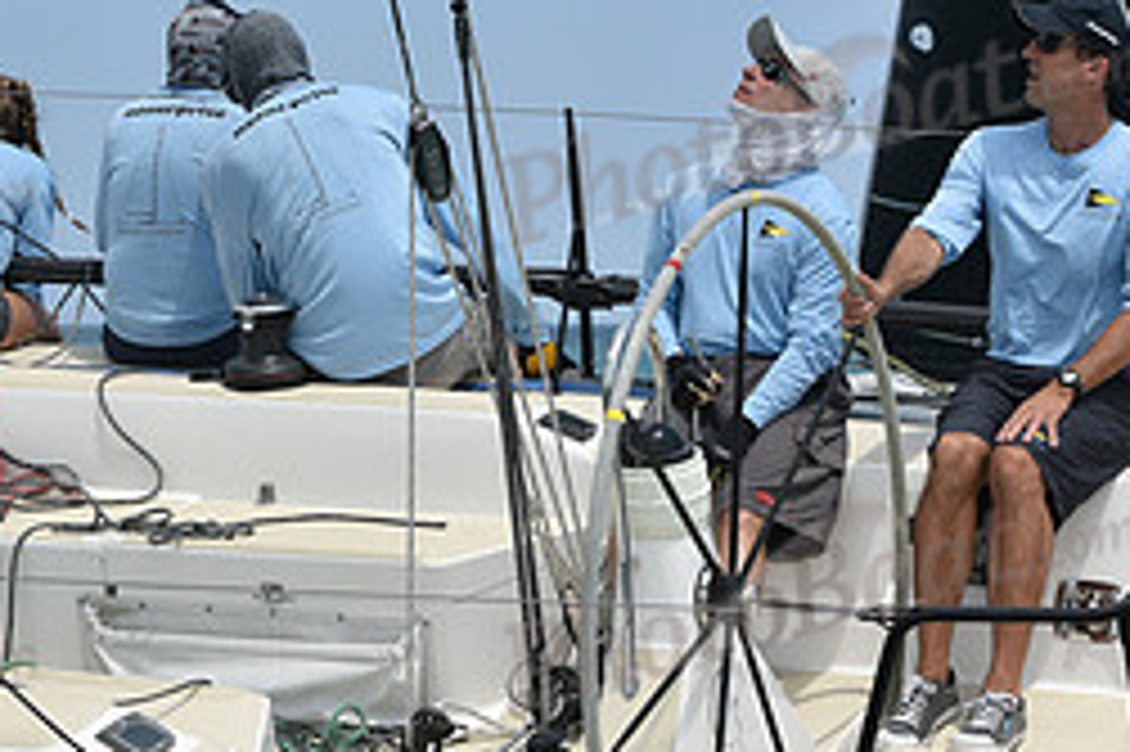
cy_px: 426
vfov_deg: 8.5
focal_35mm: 162
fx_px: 5081
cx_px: 275
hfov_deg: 12.6
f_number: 8
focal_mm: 70
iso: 250
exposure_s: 1/1250
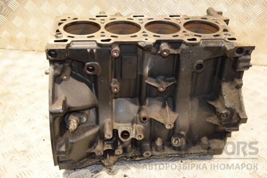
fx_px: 311
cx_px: 134
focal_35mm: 42
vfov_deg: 31.9
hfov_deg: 46.4
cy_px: 89
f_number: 5
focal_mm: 28
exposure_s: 1/60
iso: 800
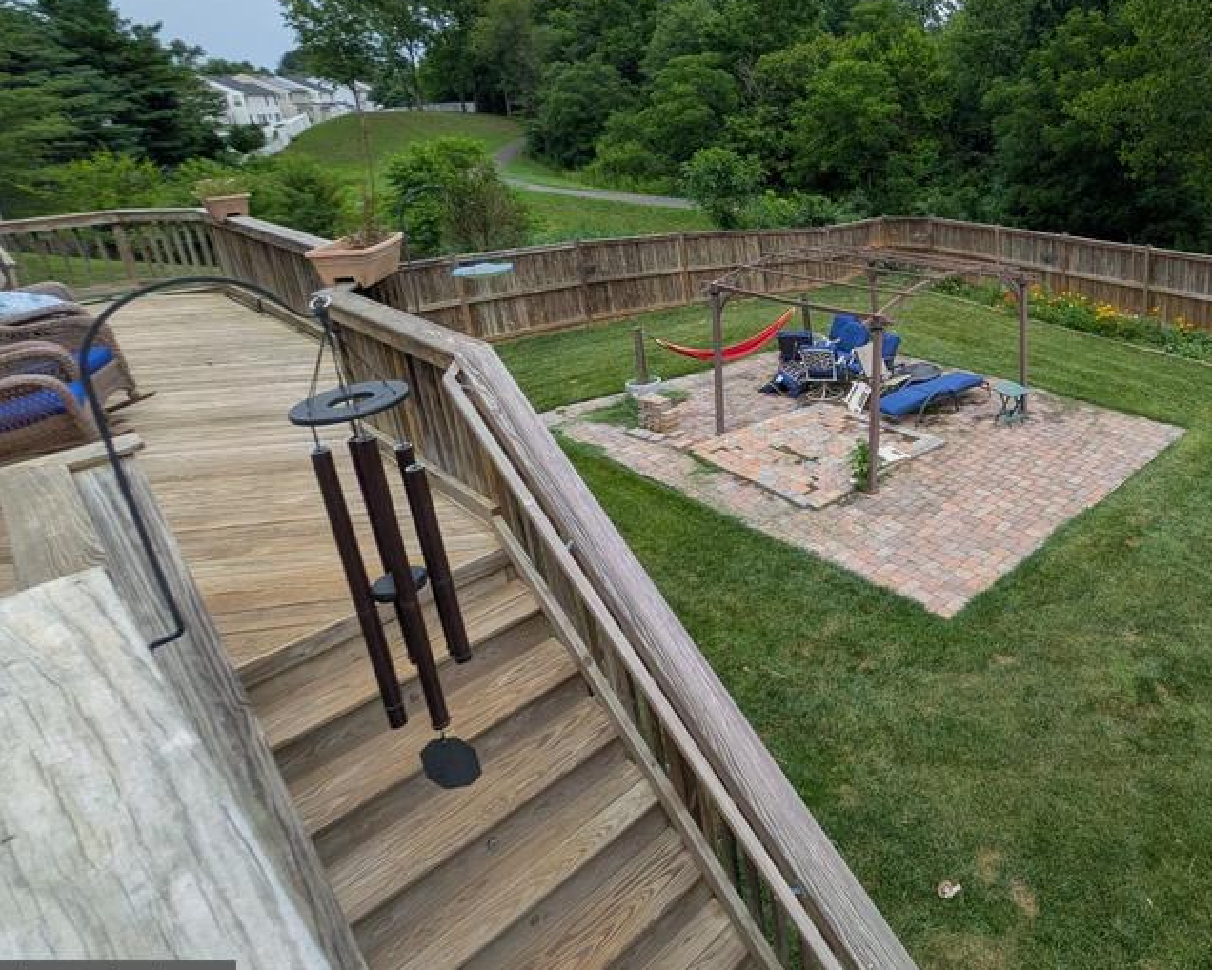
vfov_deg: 61.3
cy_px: 307
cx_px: 974
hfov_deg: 67.8
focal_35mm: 22
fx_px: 789
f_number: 2.2
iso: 51
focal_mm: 1.83
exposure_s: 1/1658
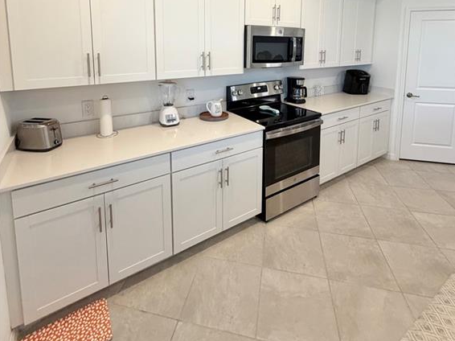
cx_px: 229
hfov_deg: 84.7
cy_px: 73
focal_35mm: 19
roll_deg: -0.2
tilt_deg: -6.0
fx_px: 250
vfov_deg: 63.3
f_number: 2.2
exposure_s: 1/120
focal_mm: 2.22
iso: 250
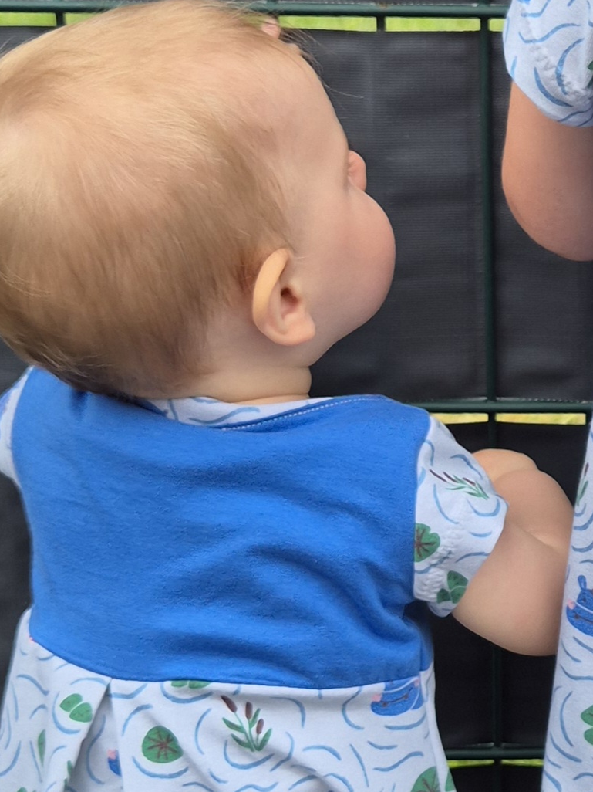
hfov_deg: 18.0
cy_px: 308
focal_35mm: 80
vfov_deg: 24.4
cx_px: 585
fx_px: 1828
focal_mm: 5.4
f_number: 1.8
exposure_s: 1/323
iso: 25
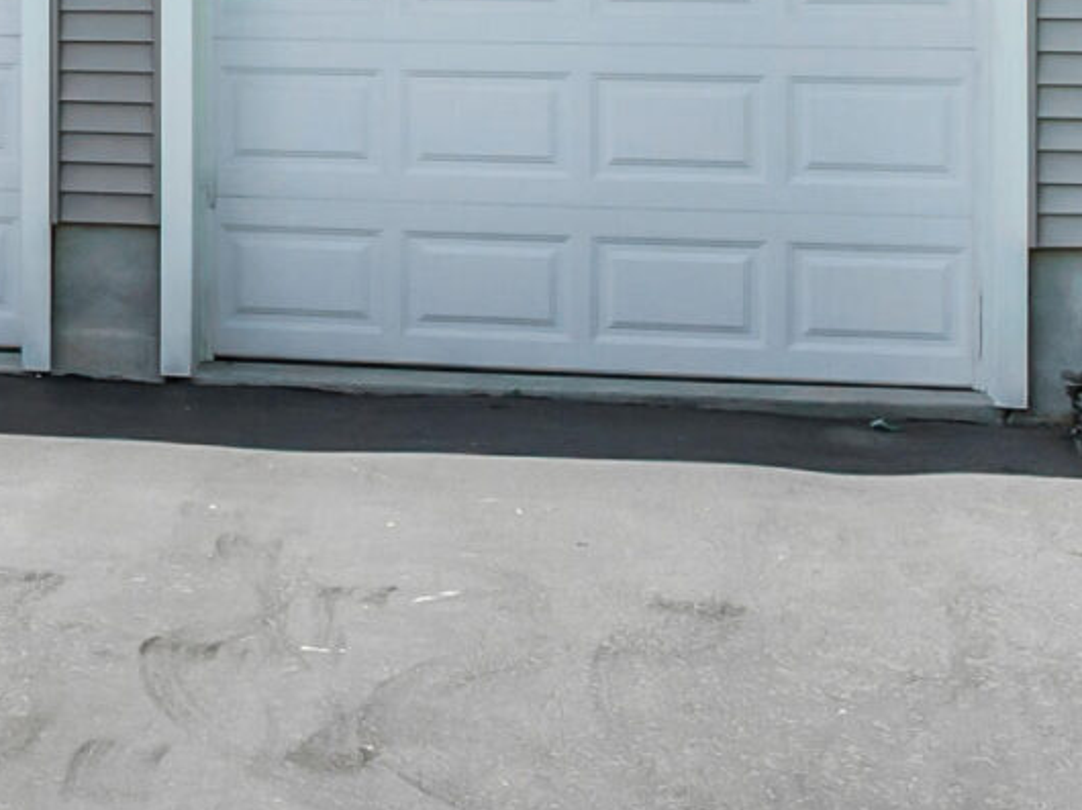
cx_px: -743
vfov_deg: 12.5
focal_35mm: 116
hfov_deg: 15.1
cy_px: -132
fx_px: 3624
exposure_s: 1/640
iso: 130
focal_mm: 12.29
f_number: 2.8
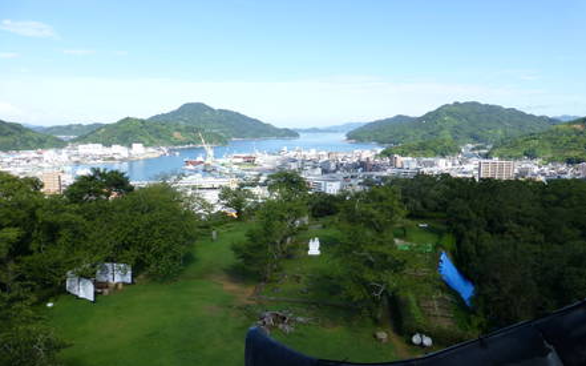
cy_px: 180
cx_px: 288
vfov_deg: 47.5
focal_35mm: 26
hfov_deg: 70.4
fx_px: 415
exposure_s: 1/500
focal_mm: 4.3
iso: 100
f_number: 4
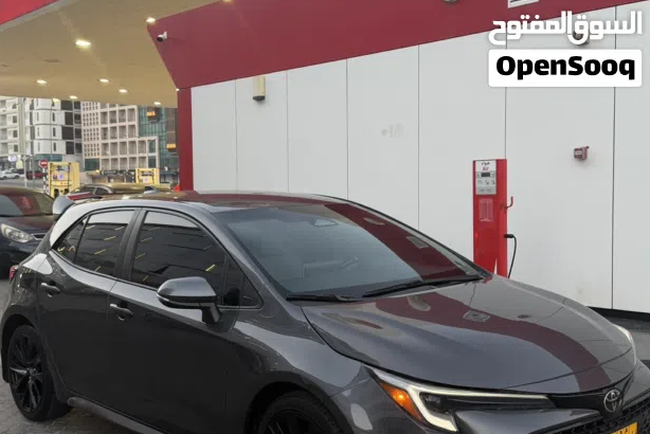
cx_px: 329
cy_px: 239
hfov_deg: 69.4
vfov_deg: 49.5
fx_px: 470
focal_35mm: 26
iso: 125
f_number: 1.78
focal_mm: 6.76
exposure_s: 1/50
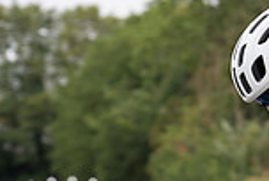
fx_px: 3152
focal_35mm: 421
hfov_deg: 4.9
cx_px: 372
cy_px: 222
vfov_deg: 3.3
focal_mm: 70
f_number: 3.5
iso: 100
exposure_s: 1/800
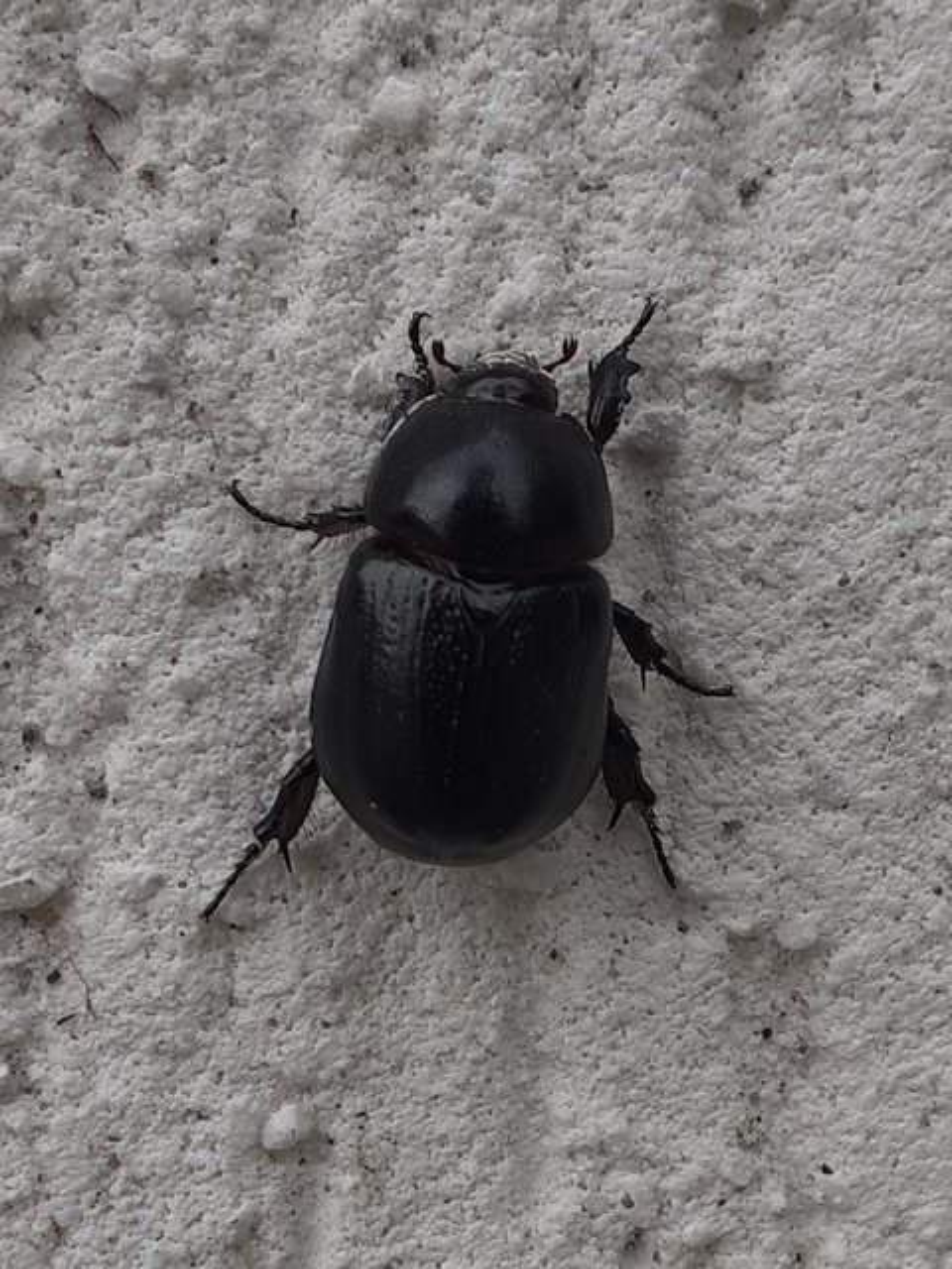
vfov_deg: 65.3
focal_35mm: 27
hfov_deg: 51.4
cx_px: 476
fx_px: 990
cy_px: 634
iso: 40
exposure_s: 1/106
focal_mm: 3.6
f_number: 1.9
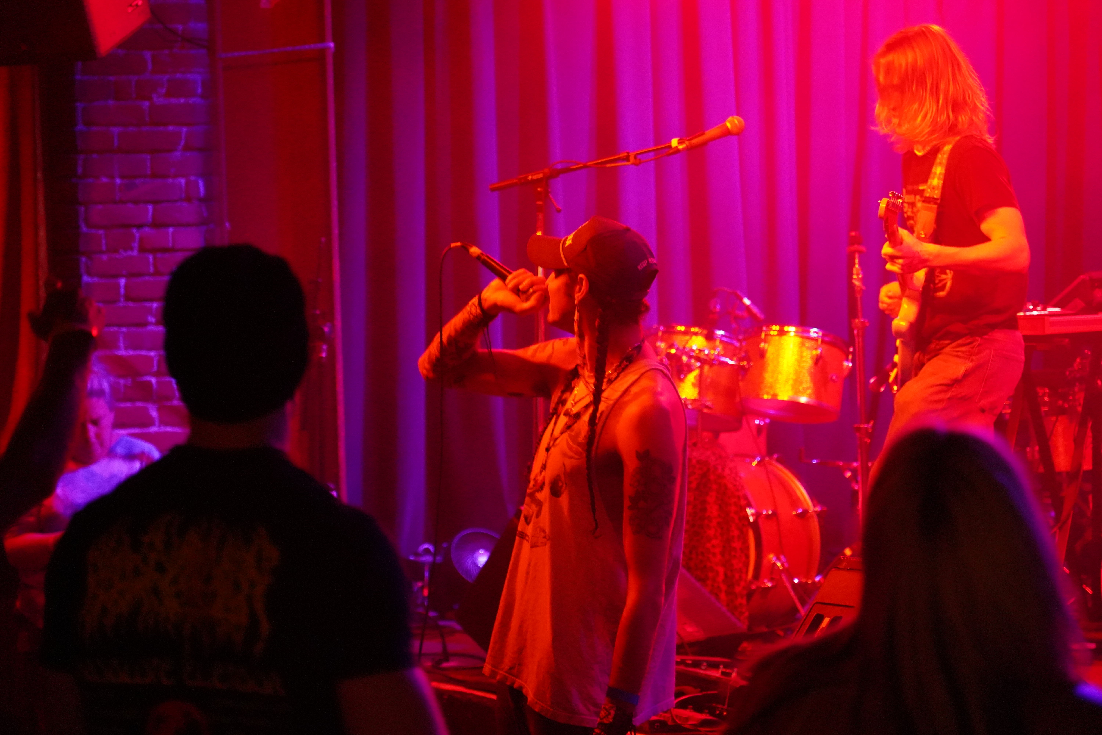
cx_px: 551
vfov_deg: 13.0
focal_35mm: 105
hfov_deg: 19.5
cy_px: 368
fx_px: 3214
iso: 12800
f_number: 4
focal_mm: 105
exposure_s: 1/80
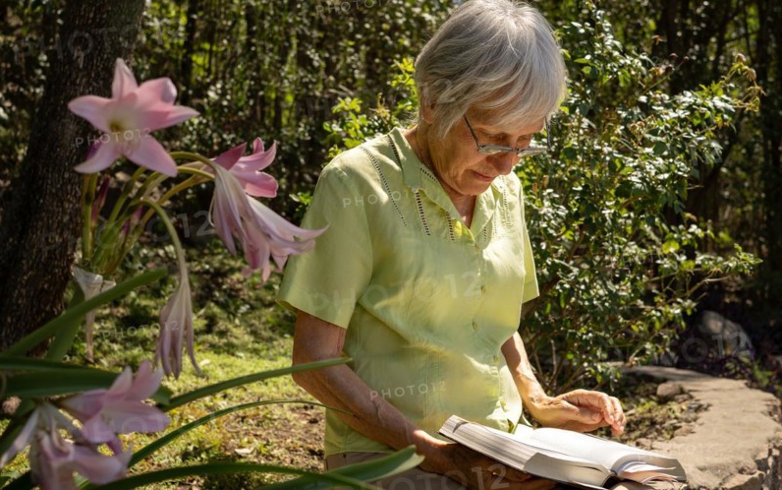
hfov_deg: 46.2
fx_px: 917
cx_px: 391
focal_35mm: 43
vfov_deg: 29.9
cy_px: 239
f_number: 4.5
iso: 100
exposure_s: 1/500
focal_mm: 28
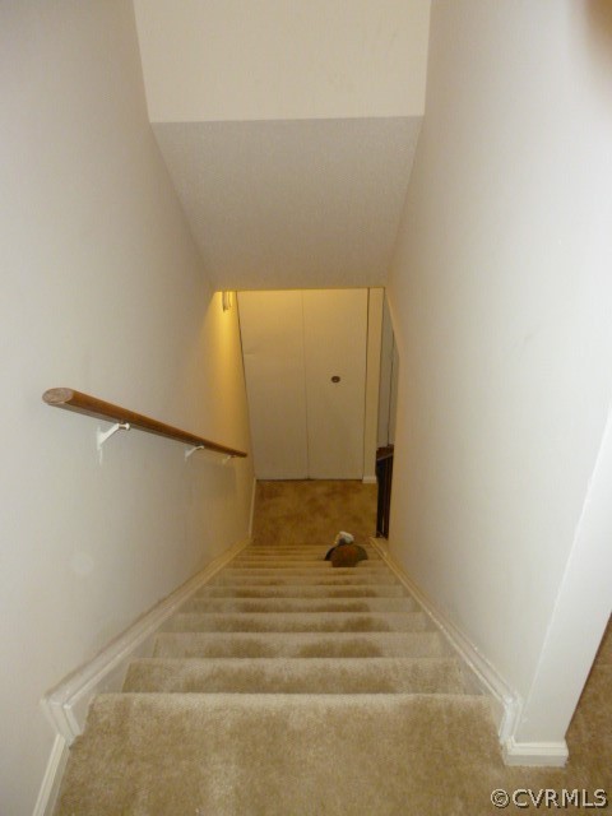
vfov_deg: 63.4
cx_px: 306
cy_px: 408
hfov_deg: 49.7
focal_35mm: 28
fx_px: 660
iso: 400
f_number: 3.1
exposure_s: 1/60
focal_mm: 5
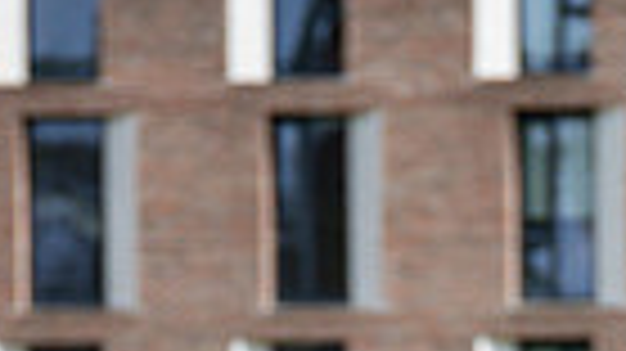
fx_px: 21682
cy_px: 826
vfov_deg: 0.9
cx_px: 482
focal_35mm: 1307
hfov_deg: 1.7
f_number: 2.8
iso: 280
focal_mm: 300
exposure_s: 1/6400
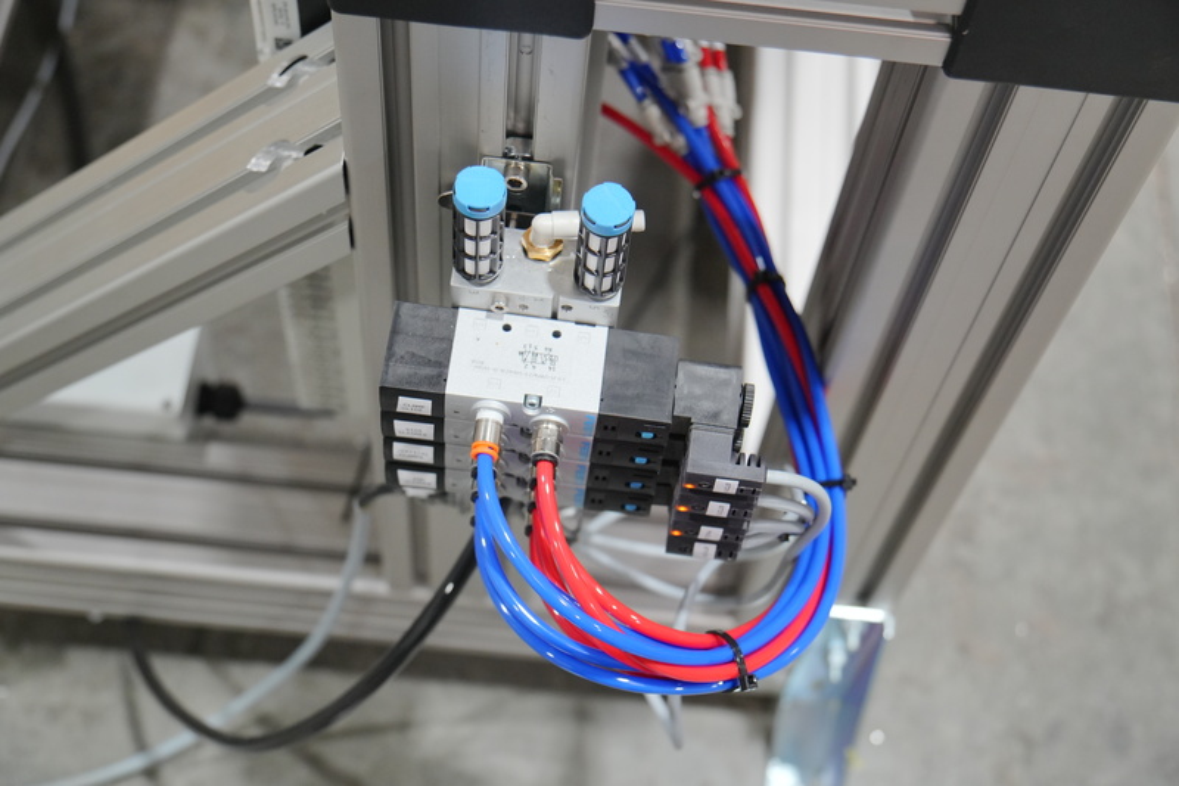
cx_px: 590
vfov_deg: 27.2
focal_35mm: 50
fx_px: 1621
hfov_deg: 40.0
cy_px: 393
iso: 800
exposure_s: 1/200
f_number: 2.8
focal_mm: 33
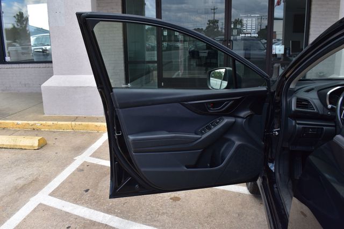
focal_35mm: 30
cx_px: 172
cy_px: 114
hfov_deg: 62.0
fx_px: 287
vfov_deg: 43.6
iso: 400
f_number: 10
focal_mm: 20
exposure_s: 1/250
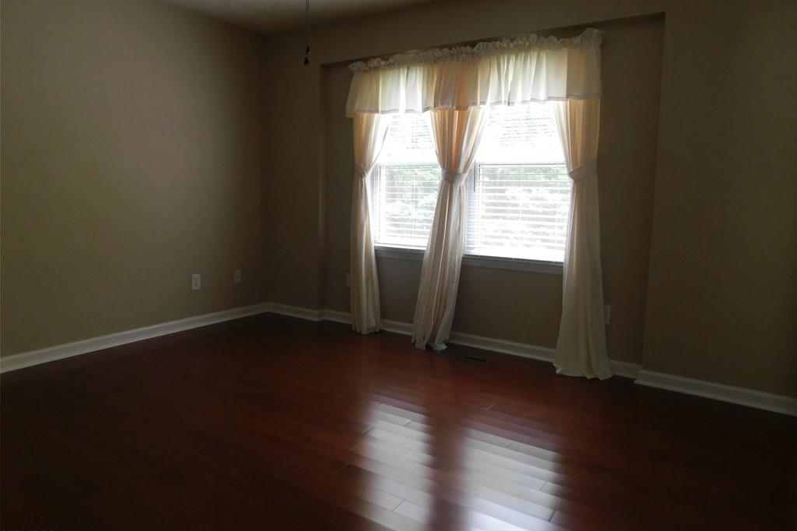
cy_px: 243
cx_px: 399
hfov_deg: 73.8
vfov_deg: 53.0
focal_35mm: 24
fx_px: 531
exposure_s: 1/30
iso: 320
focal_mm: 4
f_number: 3
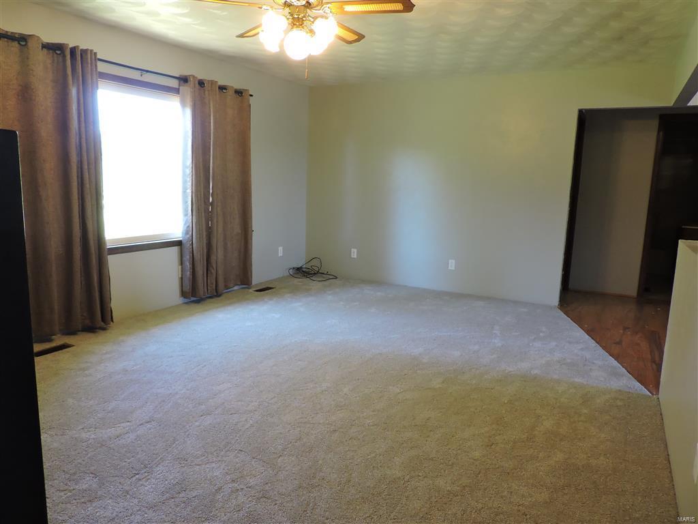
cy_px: 262
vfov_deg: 56.8
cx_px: 349
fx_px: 484
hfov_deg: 71.6
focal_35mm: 24
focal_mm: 4.3
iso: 500
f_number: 3
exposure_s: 1/50
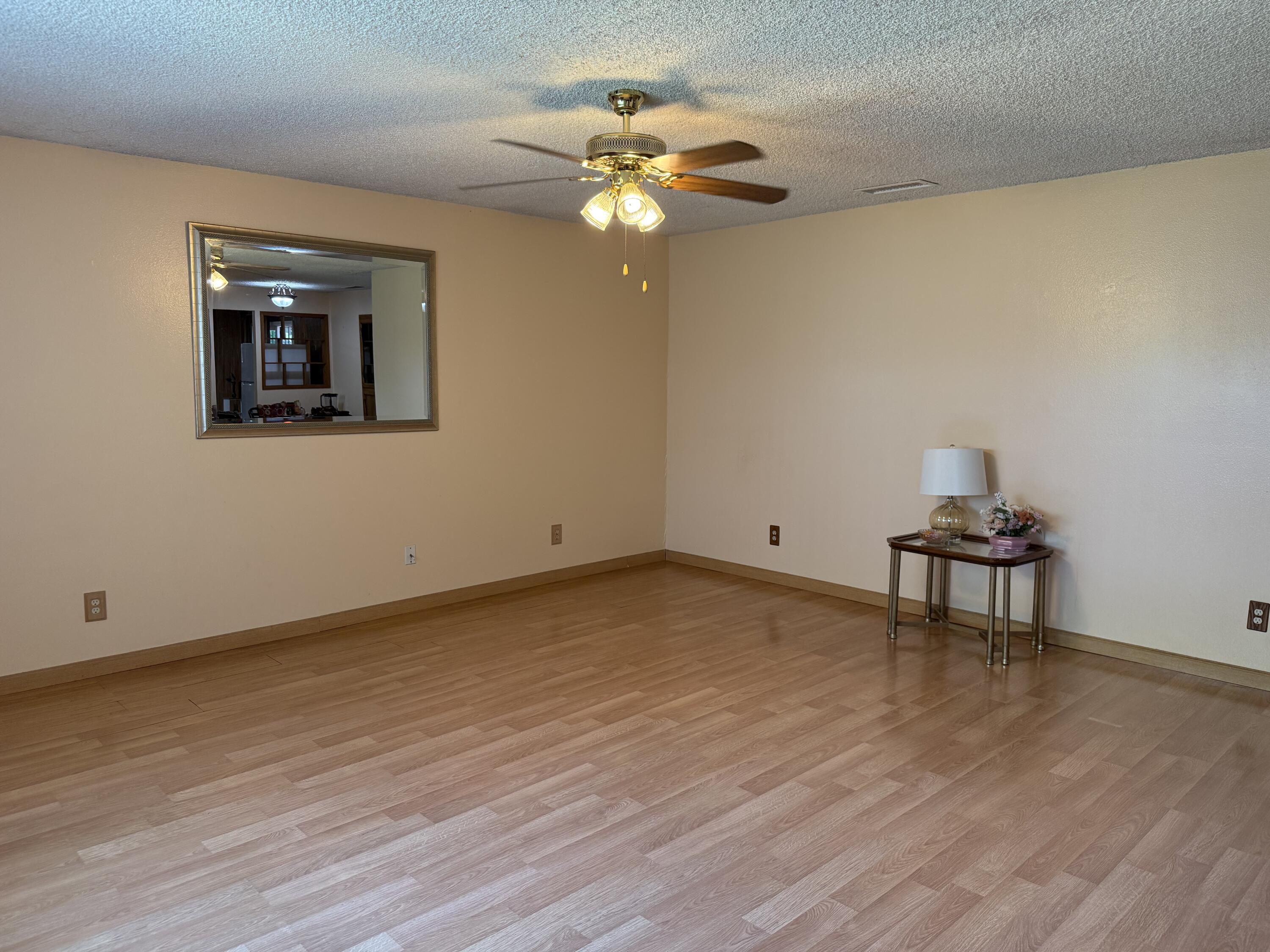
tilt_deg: -6.8
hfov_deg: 71.6
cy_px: 476
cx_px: 635
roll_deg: -0.6
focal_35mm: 24
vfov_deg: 56.8
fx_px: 881
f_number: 1.78
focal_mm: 6.76
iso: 250
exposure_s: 1/120
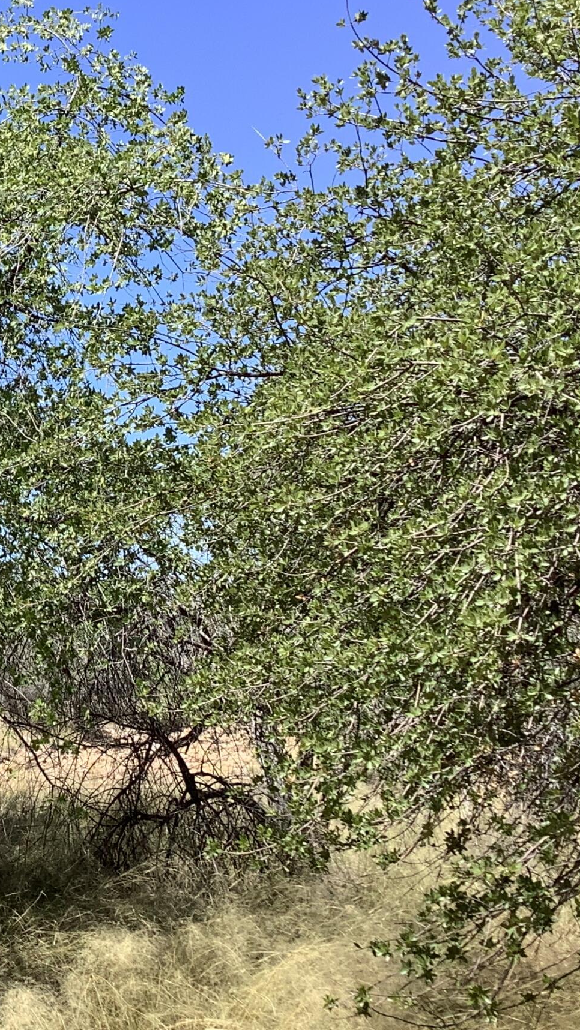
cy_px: 649
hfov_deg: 19.3
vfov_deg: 35.2
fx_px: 1613
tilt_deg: -1.0
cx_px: -106
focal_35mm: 59
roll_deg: +1.6
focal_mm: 3.3
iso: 25
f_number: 2.4
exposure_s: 1/721
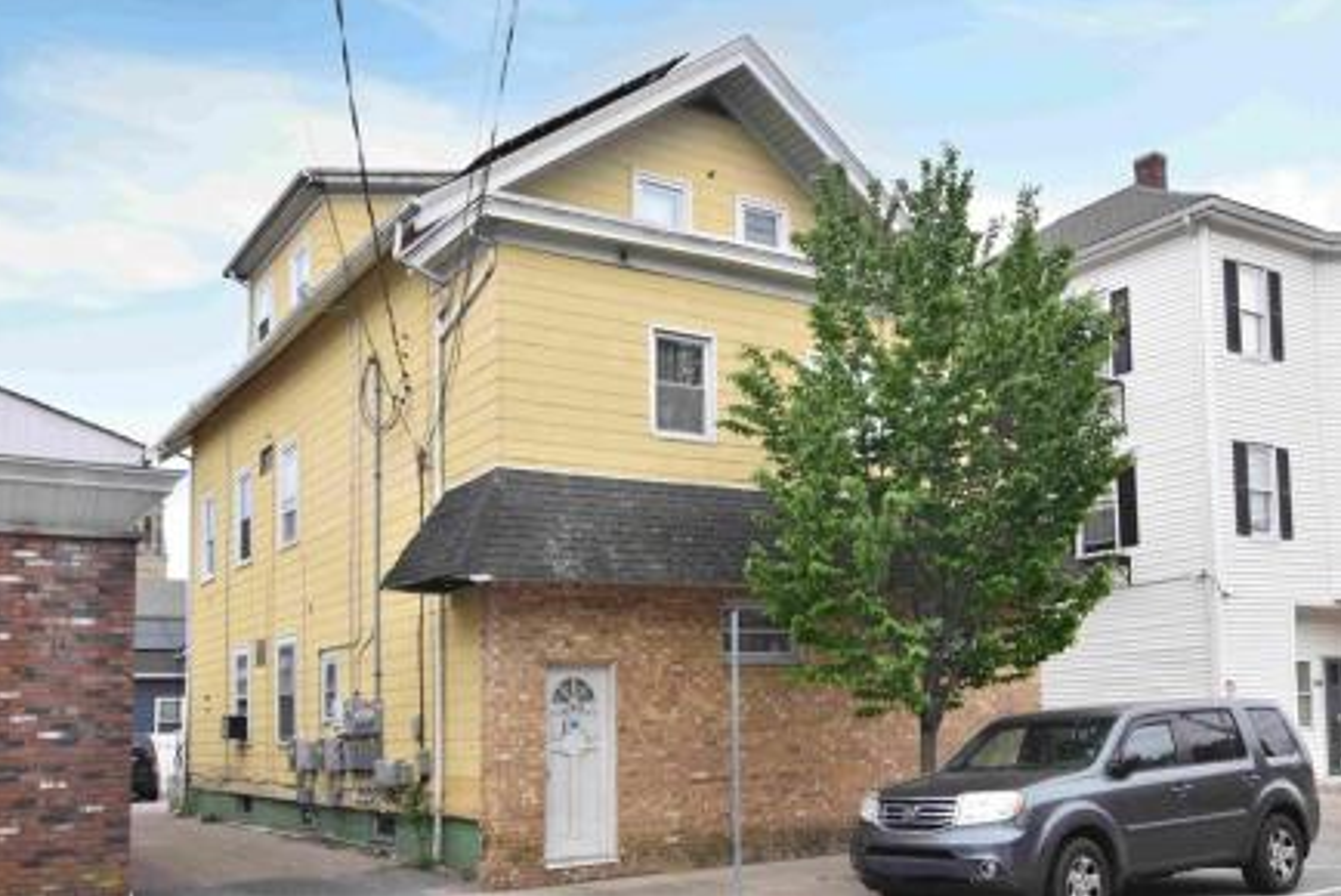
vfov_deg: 44.3
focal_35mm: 30
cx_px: 670
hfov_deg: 62.7
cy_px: 436
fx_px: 1100
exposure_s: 1/200
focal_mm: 19
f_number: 7.1
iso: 200
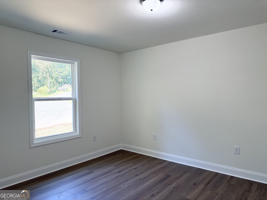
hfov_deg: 71.6
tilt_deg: -0.9
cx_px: 134
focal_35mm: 24
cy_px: 100
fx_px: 185
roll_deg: +0.6
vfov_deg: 56.8
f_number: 1.78
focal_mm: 6.76
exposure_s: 1/195
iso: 200
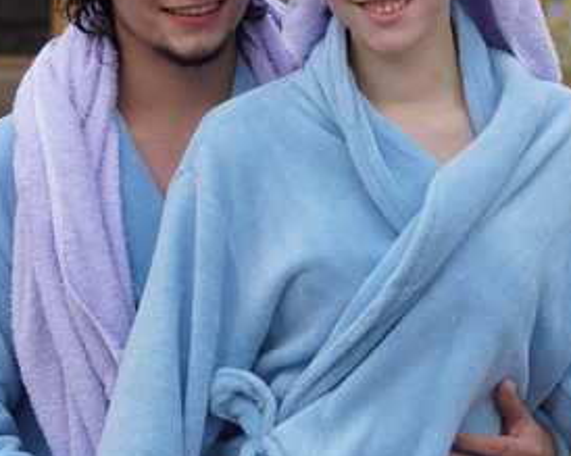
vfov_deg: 6.8
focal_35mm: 226
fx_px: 3824
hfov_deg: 8.5
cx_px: 135
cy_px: -45
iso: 125
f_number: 4
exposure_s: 1/160
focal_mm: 55
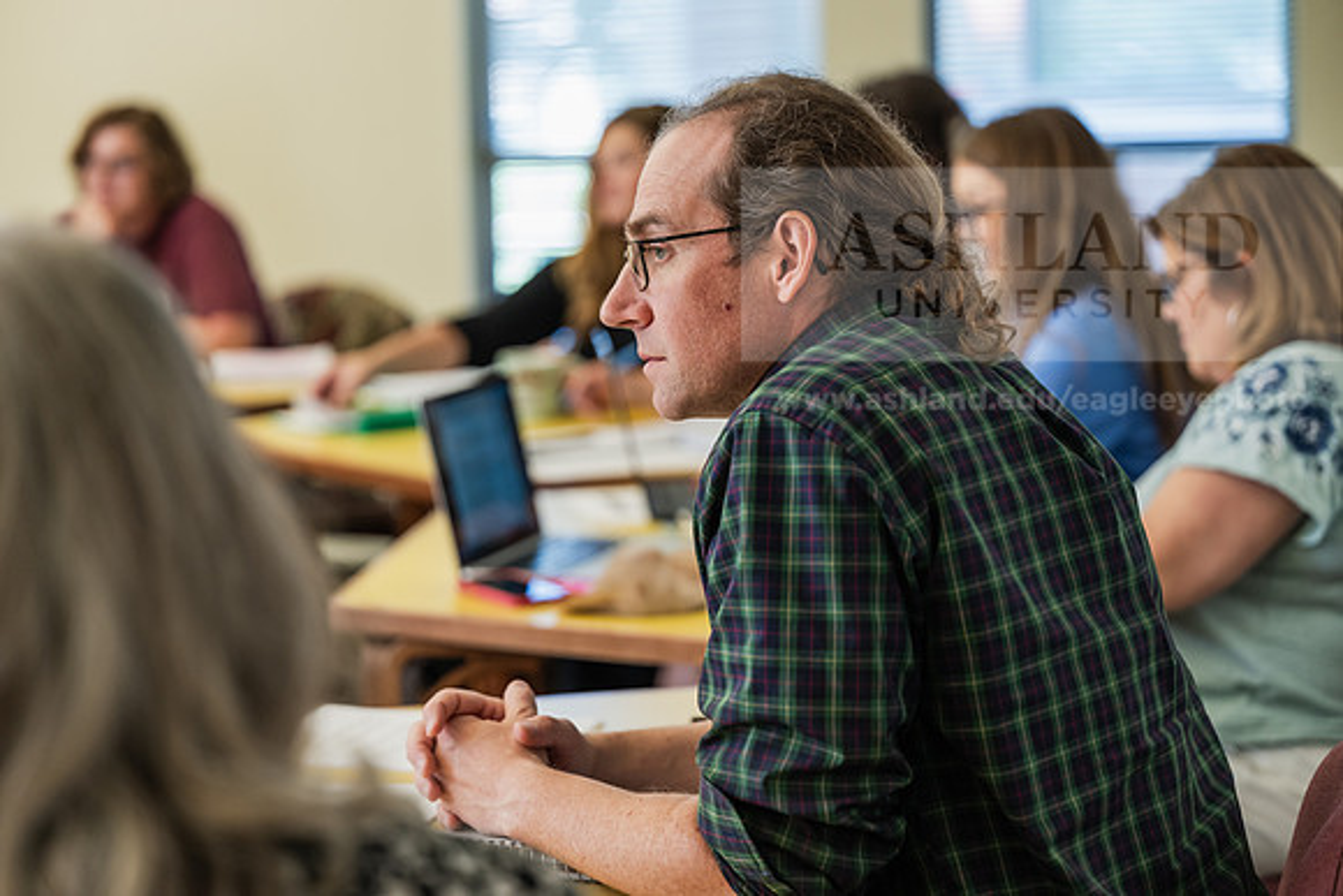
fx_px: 3209
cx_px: 672
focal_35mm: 86
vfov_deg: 15.9
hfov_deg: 23.6
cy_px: 448
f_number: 2.8
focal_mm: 86
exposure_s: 1/160
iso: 800
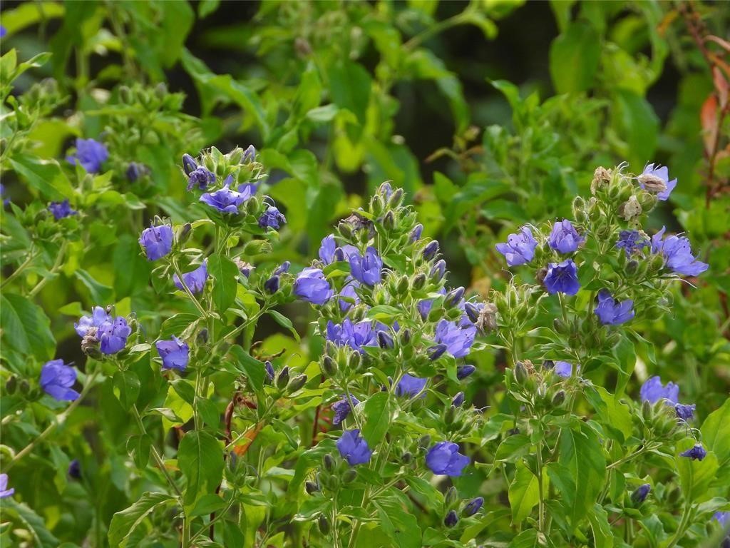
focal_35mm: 700
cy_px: 274
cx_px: 365
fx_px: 14762
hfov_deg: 2.8
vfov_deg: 2.1
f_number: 5
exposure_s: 1/250
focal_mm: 126
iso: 320
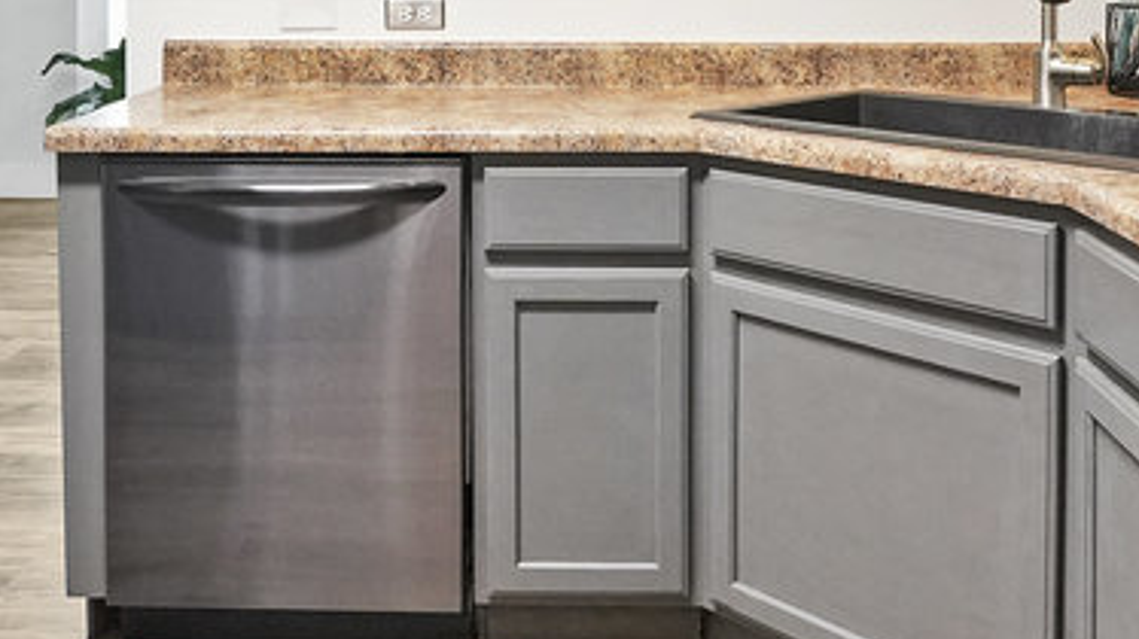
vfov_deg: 26.4
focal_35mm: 42
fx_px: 1268
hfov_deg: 48.4
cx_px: 570
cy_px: -35
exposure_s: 1/30
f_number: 5.6
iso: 1600
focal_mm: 10
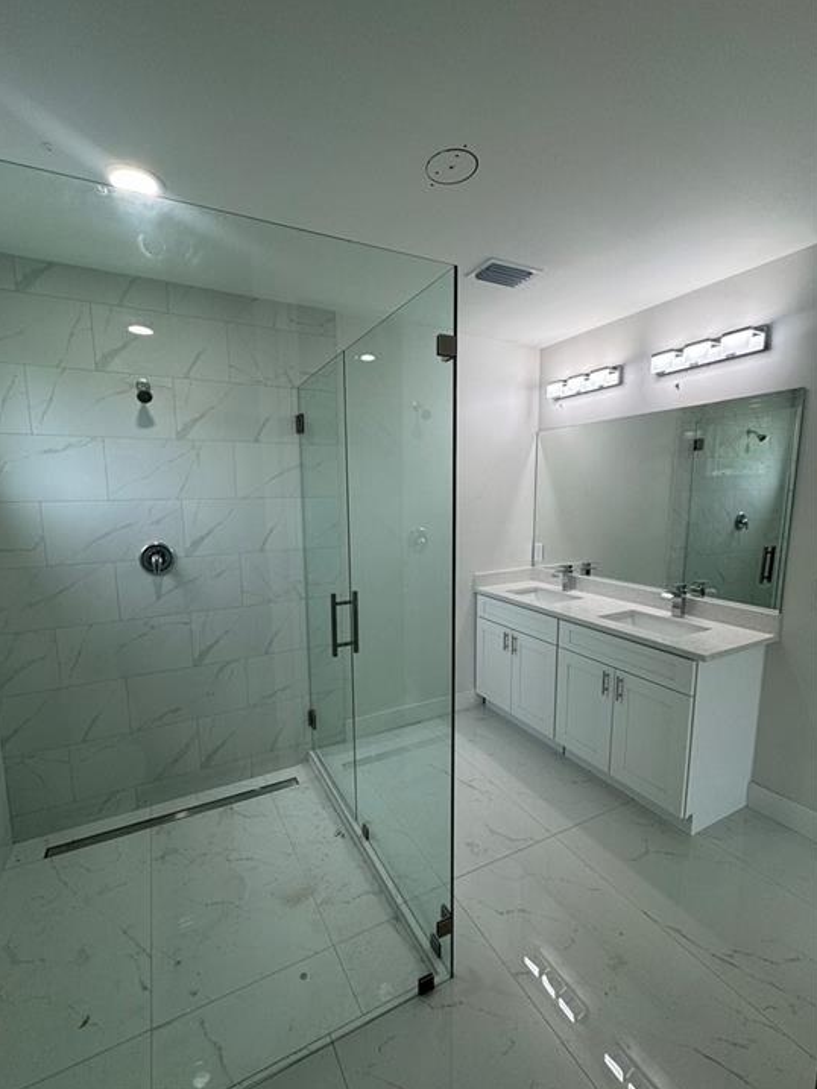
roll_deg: +1.2
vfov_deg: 98.1
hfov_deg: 81.7
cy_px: 557
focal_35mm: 15
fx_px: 472
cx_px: 384
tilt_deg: -10.2
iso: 64
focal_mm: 2.22
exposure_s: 1/120
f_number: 2.2
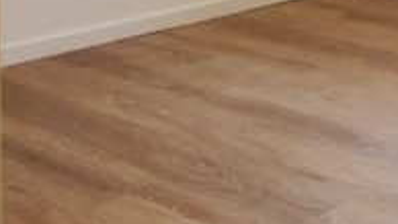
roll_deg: +0.0
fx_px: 1097
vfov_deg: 10.5
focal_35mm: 104
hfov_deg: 17.7
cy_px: -261
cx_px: 648
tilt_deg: +1.0
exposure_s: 1/157
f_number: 2.2
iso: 32
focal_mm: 4.15
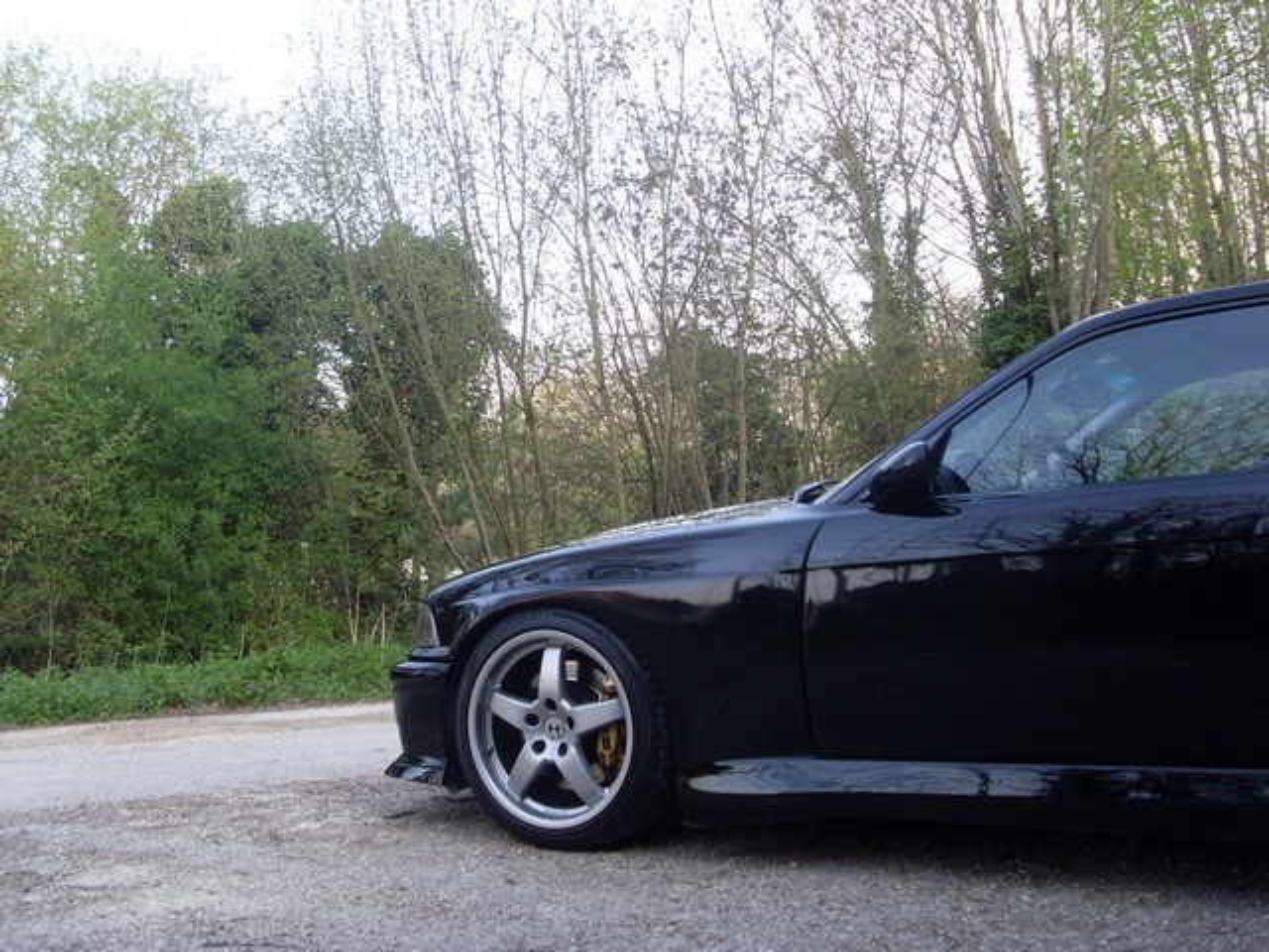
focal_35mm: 38
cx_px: 634
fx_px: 1393
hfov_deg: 49.0
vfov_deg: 37.7
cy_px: 476
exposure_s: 1/90
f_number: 3
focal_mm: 6.3
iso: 100
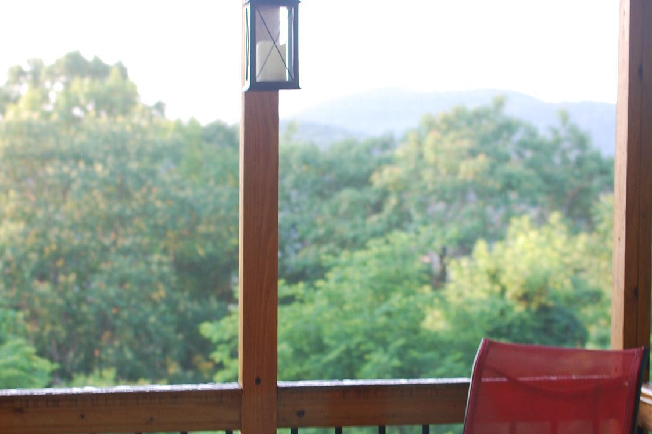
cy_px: 238
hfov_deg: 21.3
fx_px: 1737
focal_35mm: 96
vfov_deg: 14.3
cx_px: 298
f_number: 2.8
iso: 250
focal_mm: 35
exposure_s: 1/60
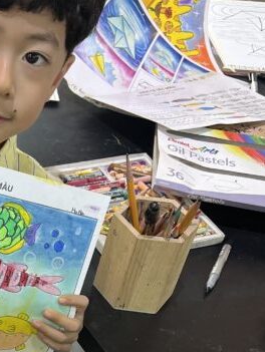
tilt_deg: -45.6
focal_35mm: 74
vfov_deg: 25.0
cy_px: 356
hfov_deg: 18.5
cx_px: -85
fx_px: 754
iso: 64
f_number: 1.5
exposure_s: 1/100
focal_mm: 5.7
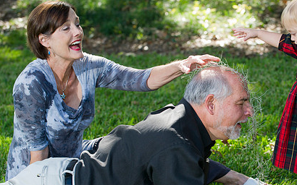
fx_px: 1190
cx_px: 207
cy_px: 104
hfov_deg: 14.2
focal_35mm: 147
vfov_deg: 8.9
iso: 250
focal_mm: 102
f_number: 4
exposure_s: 1/160
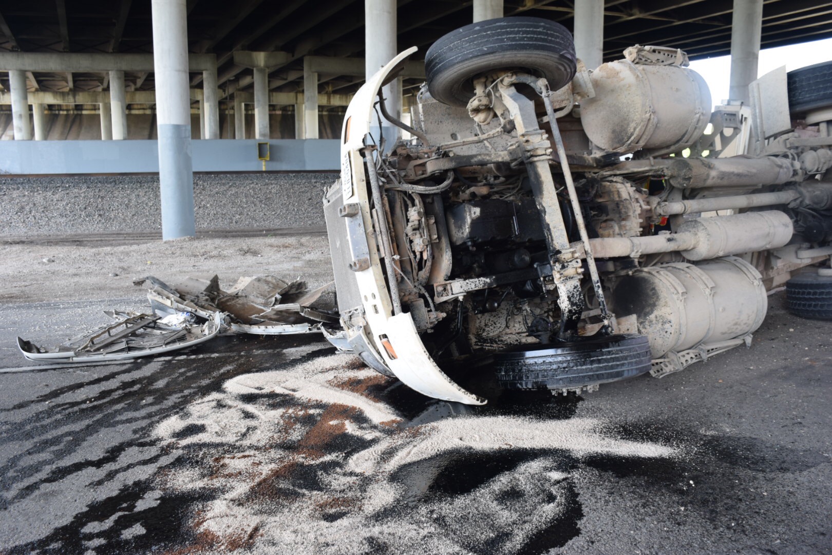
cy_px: 278
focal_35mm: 30
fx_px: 693
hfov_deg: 61.9
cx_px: 416
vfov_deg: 43.6
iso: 400
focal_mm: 20
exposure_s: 1/125
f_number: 5.6
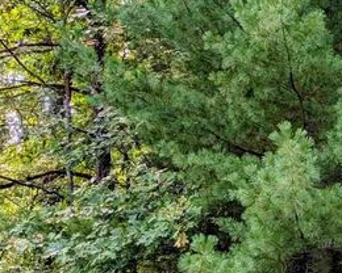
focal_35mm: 96
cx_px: 403
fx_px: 972
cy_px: 135
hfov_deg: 18.9
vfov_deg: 16.0
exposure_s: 1/1147
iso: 44
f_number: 1.89
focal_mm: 5.43
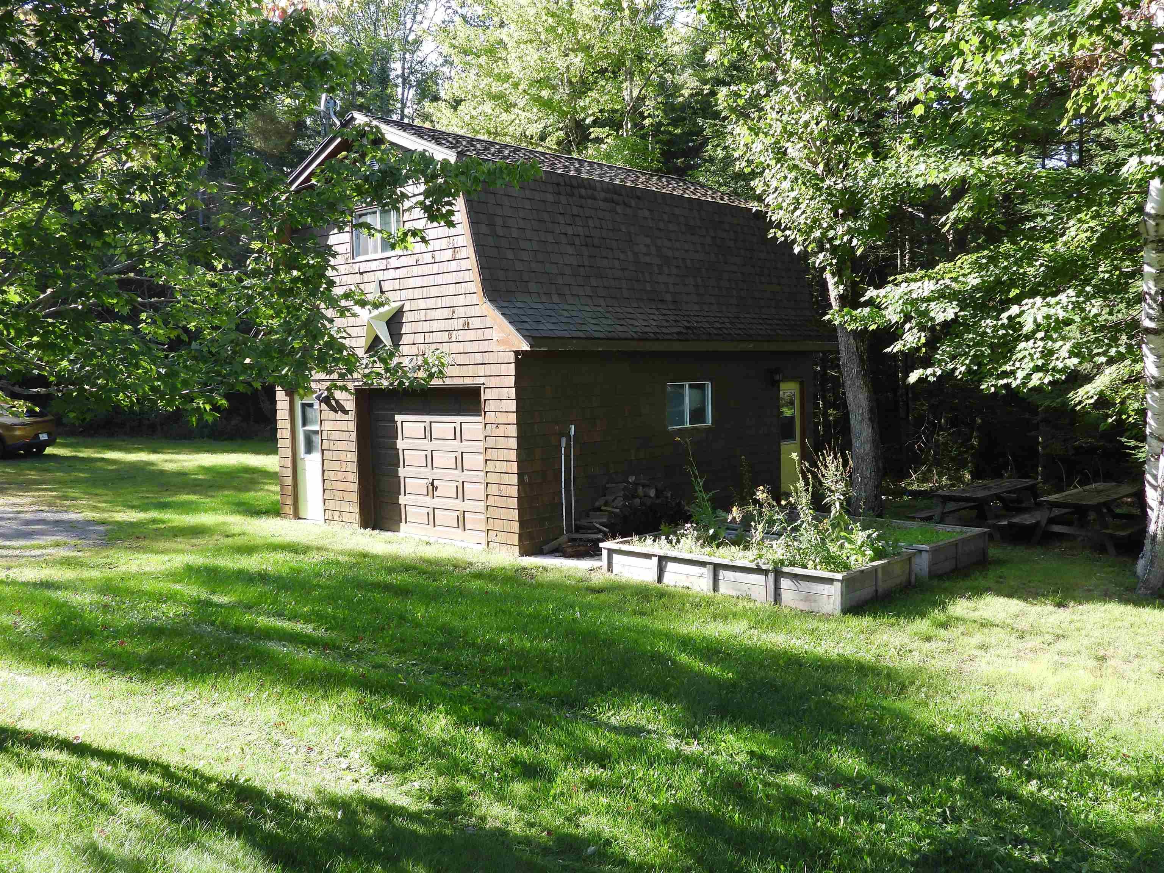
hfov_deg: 60.0
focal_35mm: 30
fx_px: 1009
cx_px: 582
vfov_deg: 46.8
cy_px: 436
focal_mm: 5.4
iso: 100
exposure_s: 1/200
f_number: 3.2
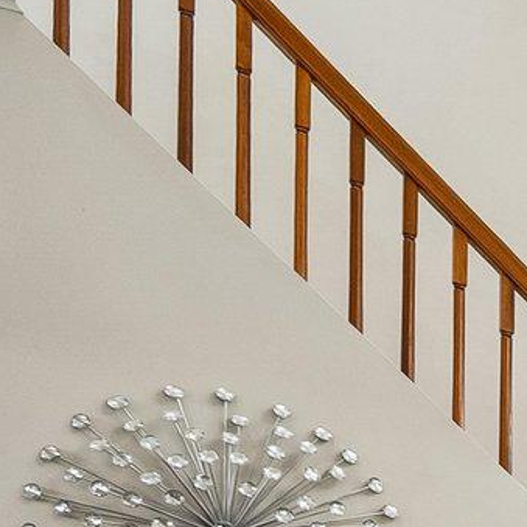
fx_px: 1326
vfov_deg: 18.5
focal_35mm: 77
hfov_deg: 13.3
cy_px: 893
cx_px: 1390
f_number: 5.6
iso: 400
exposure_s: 1/50
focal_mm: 10
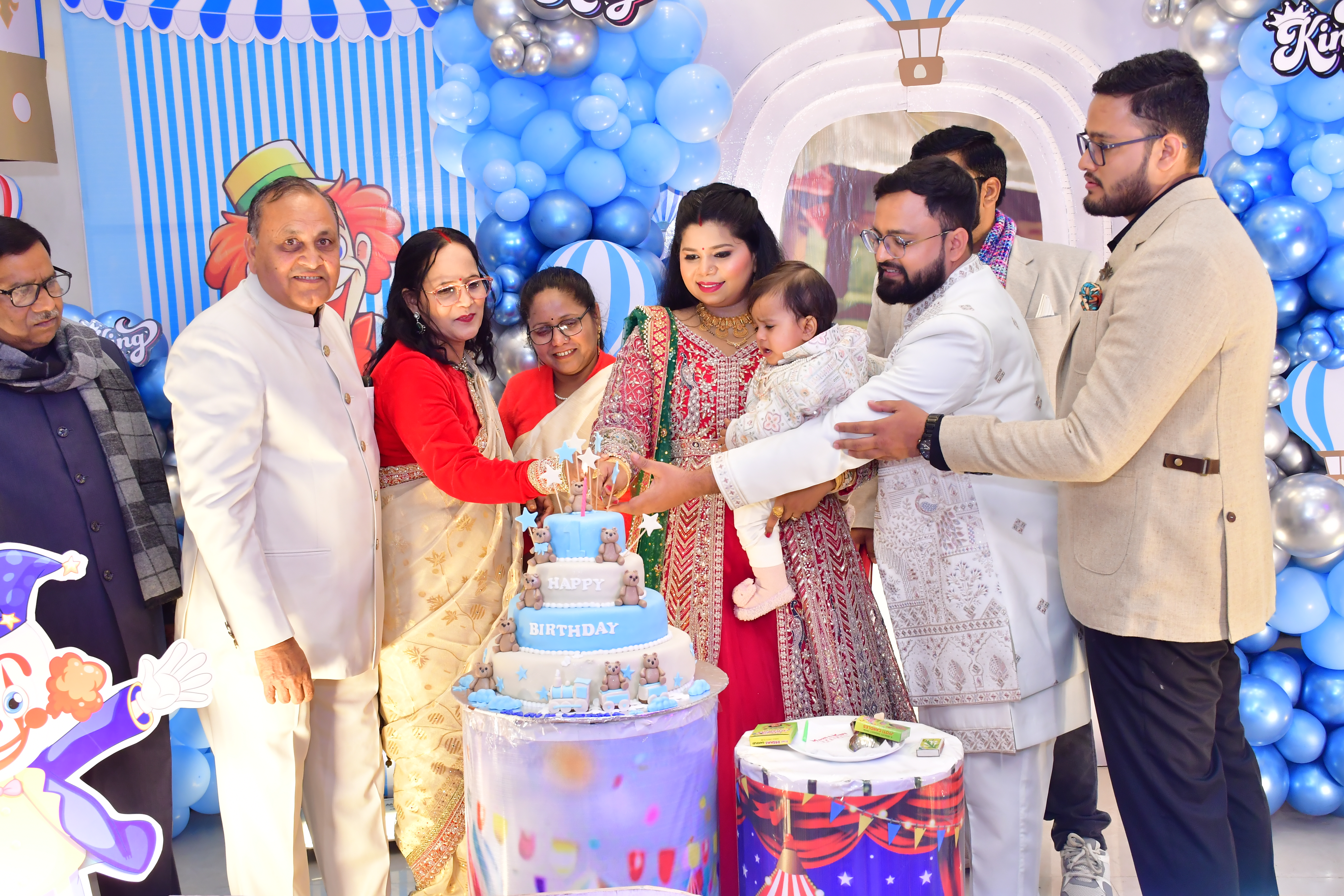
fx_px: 1493
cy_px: 448
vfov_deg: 33.4
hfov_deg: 48.5
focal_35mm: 40
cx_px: 672
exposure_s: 1/125
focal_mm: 27
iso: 1000
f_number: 5.6
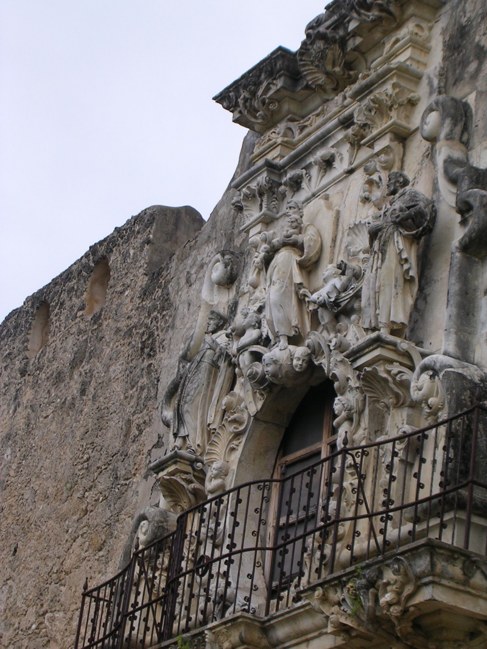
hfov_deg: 12.9
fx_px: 2156
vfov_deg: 17.1
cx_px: 244
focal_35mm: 115
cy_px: 324
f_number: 4.9
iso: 50
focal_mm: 17.4
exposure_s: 1/62.1
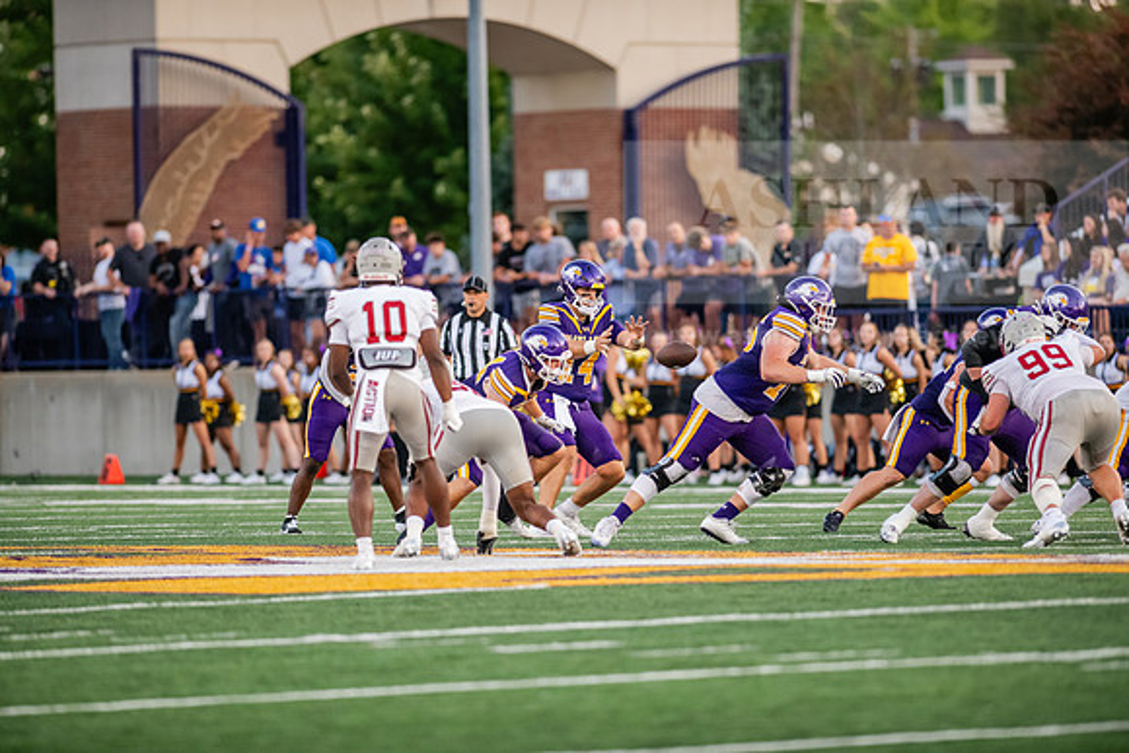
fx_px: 9410
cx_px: 564
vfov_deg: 4.6
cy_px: 376
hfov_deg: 6.9
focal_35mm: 300
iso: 2500
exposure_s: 1/1000
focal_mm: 300
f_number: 3.2
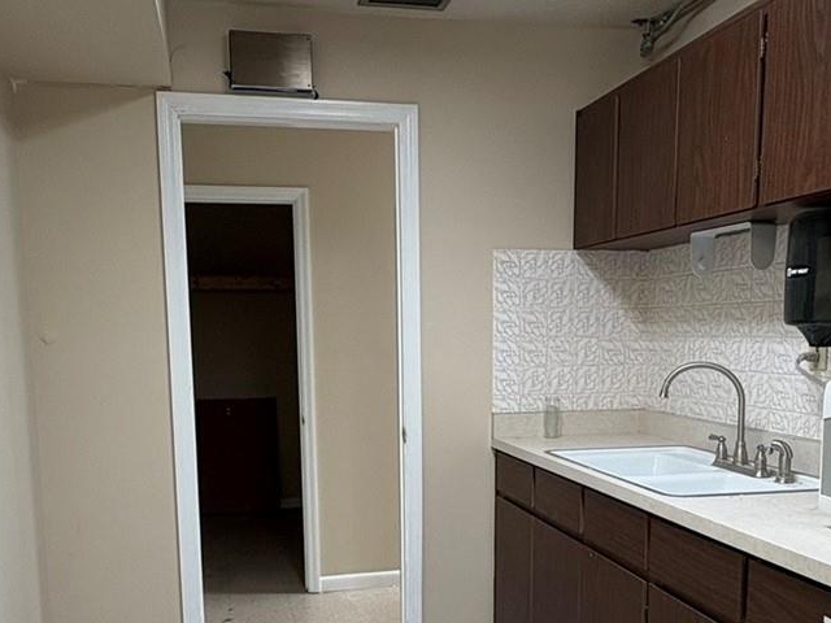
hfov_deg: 52.6
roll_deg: +1.0
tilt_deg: -7.7
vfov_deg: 39.9
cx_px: 401
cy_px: 446
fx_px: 840
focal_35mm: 35
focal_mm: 2.22
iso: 200
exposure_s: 1/60
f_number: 2.2
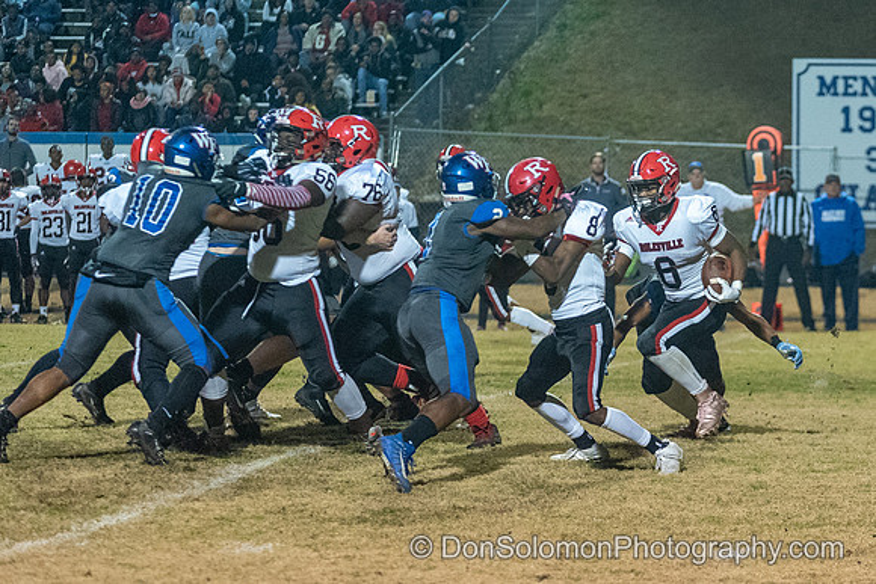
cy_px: 219
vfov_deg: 7.1
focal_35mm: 192
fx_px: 4678
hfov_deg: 10.7
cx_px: 730
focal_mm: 104
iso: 8000
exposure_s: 1/800
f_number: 2.8
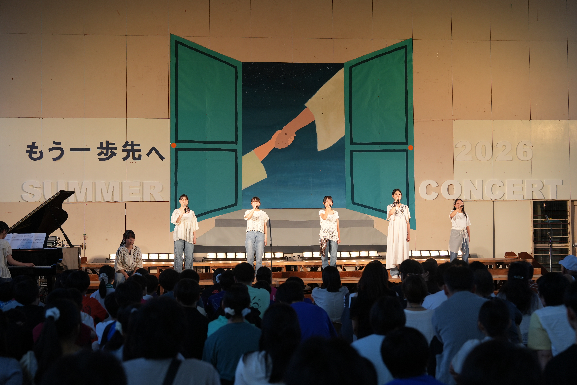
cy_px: 192
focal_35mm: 70
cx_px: 288
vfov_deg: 19.5
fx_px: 1122
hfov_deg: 28.8
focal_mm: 70
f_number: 4
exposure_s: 1/160
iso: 800
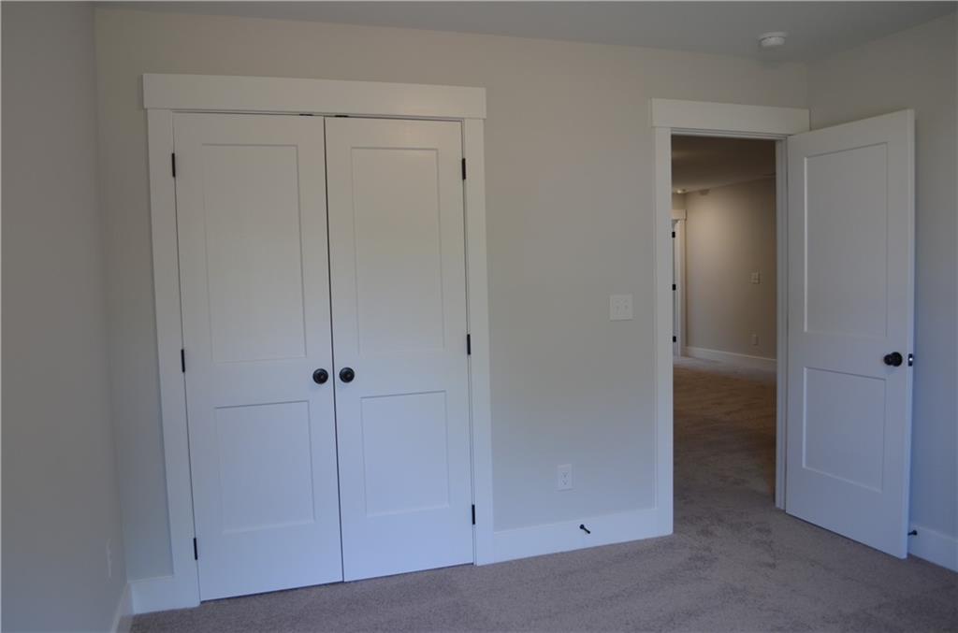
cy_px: 316
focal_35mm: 27
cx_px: 479
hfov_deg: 67.5
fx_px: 717
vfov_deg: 47.7
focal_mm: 18
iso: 450
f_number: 4
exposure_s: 1/60
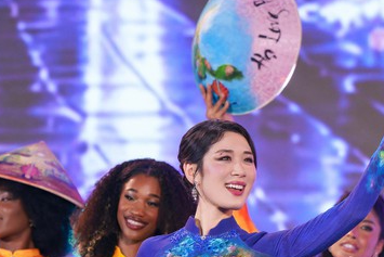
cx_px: 267
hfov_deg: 3.5
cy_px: 255
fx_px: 6210
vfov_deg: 2.4
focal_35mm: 582
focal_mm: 164
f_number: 3.5
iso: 500
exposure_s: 1/200
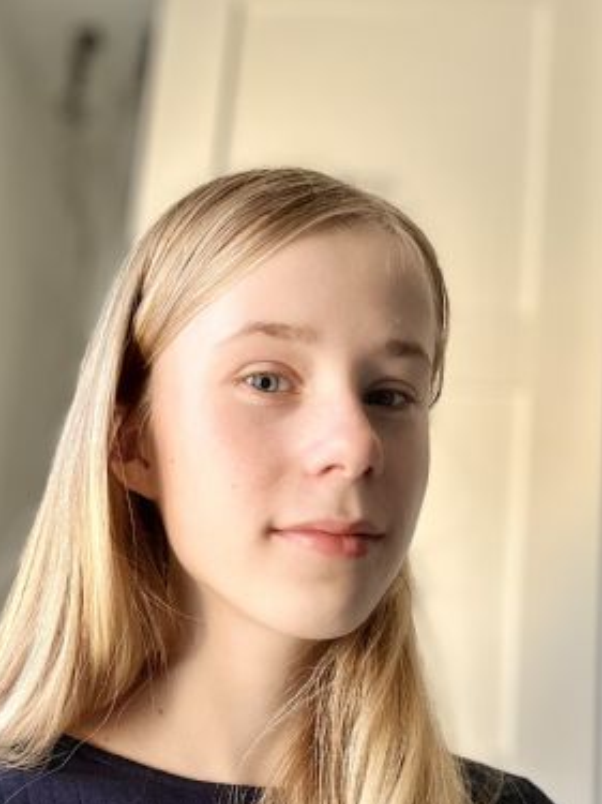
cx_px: 268
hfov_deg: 30.2
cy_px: 637
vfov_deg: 38.3
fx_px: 1114
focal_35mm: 48
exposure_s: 1/73
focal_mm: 2.69
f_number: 1.9
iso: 80
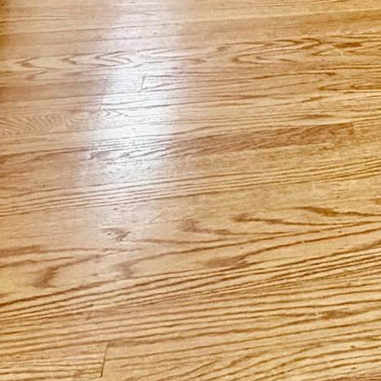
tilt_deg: -0.2
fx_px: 1021
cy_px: -397
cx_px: 550
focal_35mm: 82
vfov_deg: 16.1
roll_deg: -2.5
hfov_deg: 18.9
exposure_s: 1/60
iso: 200
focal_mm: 2.22
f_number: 2.2
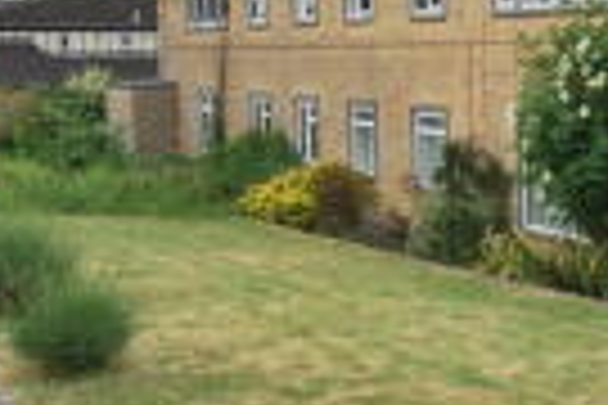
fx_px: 895
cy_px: 74
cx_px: 581
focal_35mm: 53
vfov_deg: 25.0
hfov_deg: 34.7
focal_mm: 10
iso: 100
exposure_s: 1/200
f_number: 7.1
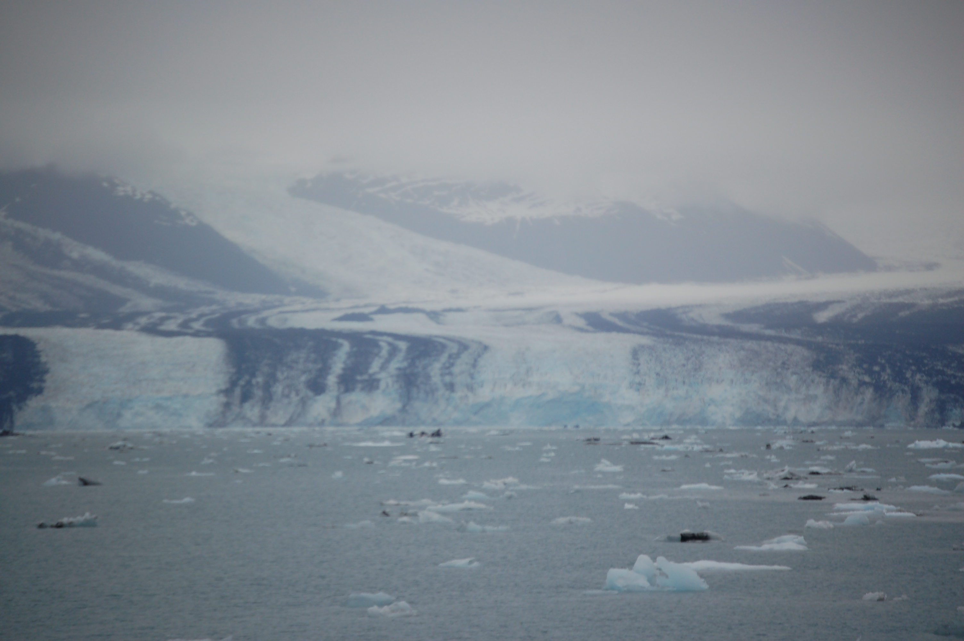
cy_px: 320
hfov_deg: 9.5
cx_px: 482
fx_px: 5819
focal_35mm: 218
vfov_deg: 6.3
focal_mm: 145
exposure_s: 1/800
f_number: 5.3
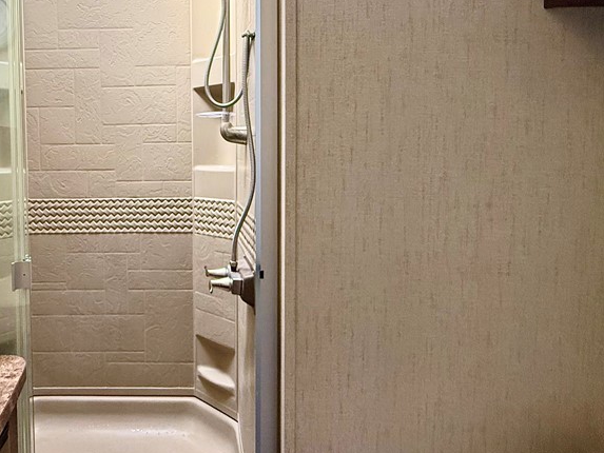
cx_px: 168
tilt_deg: -2.1
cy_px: 162
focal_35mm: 25
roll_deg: +0.6
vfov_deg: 54.1
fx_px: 436
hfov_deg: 66.0
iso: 320
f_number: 2.2
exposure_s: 1/99
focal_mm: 2.22
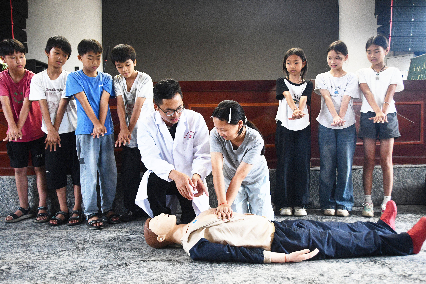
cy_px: 142
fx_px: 355
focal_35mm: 30
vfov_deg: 43.6
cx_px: 213
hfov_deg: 61.9
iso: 1600
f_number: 3.5
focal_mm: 20
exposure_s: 1/125
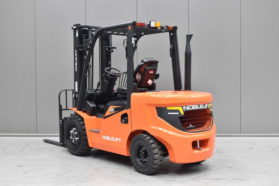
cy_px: 93
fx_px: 372
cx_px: 140
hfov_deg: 41.1
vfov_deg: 28.1
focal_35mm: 48
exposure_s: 1/20
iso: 1250
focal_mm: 32
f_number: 6.3
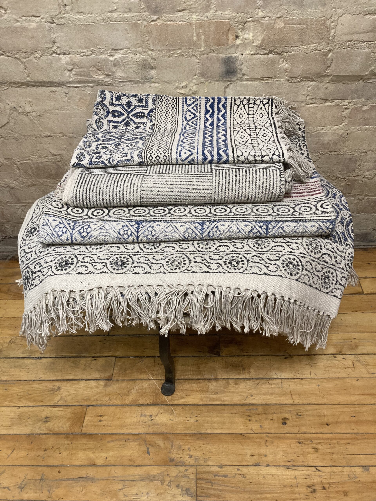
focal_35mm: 28
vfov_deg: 63.4
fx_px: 406
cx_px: 188
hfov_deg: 49.7
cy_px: 250
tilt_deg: -39.1
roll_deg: +3.9
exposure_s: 1/60
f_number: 1.8
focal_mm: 3.99
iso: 200
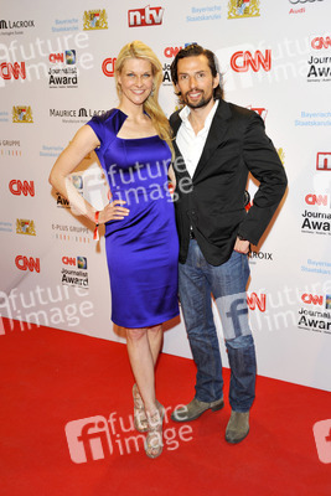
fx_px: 524
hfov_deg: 35.1
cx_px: 166
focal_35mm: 38
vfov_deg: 50.7
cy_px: 248
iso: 800
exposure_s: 1/250
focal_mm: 38
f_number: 6.3
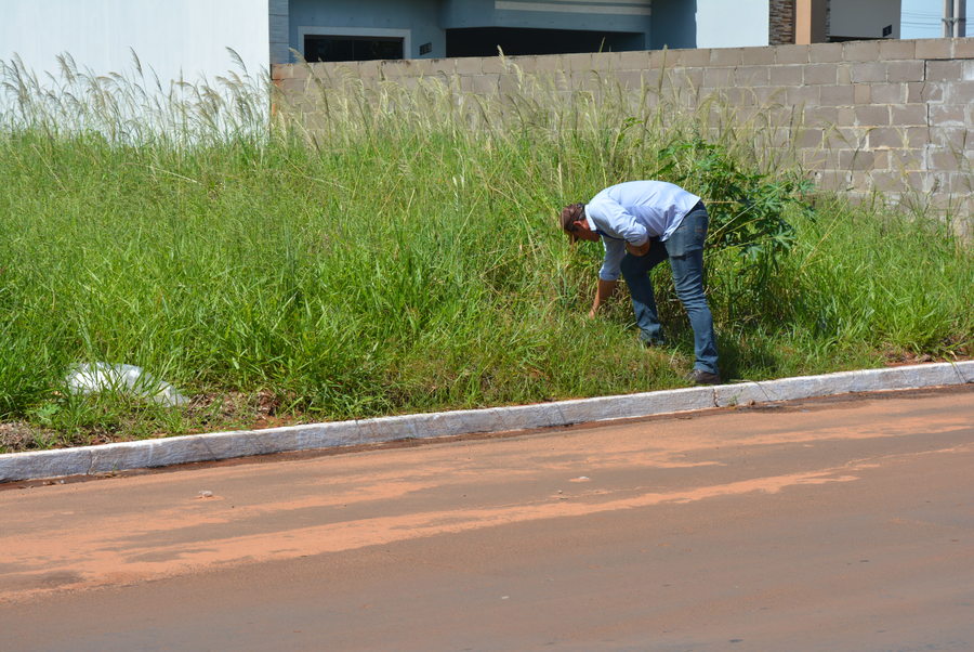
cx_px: 487
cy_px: 326
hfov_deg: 24.6
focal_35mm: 82
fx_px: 2234
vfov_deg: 16.6
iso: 100
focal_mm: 55
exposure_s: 1/320
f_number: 9
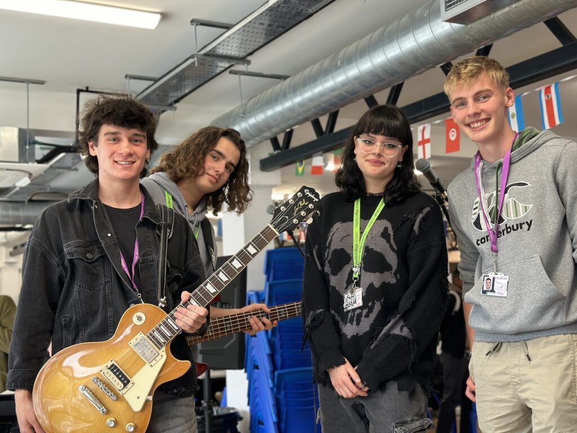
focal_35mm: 48
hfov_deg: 39.7
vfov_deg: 30.3
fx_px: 800
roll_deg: +1.0
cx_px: 288
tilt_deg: +5.7
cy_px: 216
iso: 100
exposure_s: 1/50
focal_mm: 6.86
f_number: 1.78
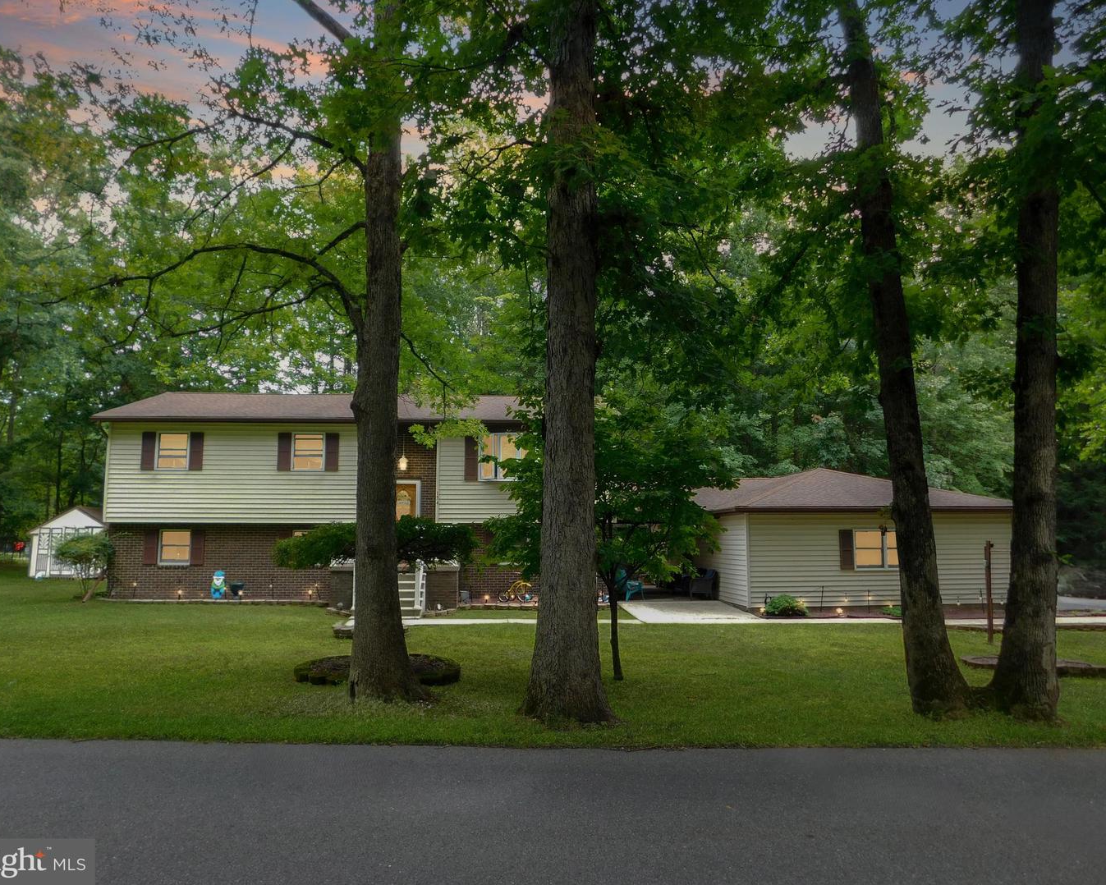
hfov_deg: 70.3
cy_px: 442
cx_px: 542
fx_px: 786
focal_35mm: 24
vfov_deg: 58.8
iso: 125
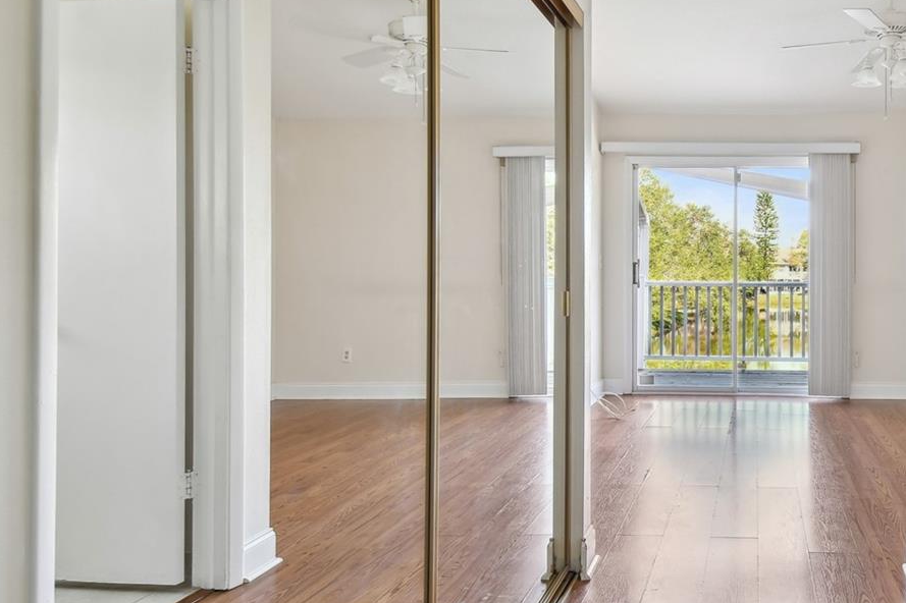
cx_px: 729
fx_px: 679
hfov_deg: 61.6
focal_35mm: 27
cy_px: 291
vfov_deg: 47.9
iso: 100
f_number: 7.1
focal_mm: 10
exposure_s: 1/8
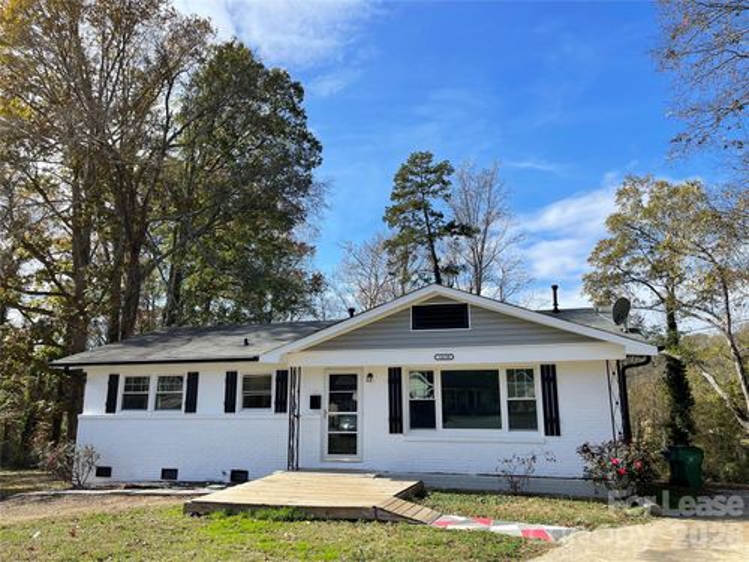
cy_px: 281
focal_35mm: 26
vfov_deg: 53.1
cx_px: 374
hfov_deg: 67.3
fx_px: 563
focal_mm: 5.1
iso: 32
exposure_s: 1/2660
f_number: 1.6
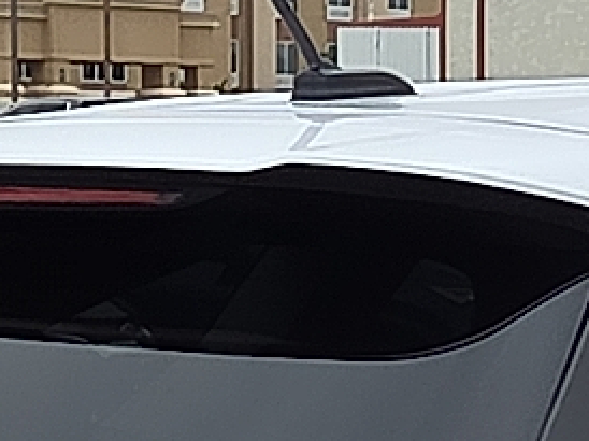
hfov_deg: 7.4
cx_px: 926
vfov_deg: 5.6
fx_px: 4471
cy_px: 798
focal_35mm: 263
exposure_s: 1/667
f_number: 1.8
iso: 76
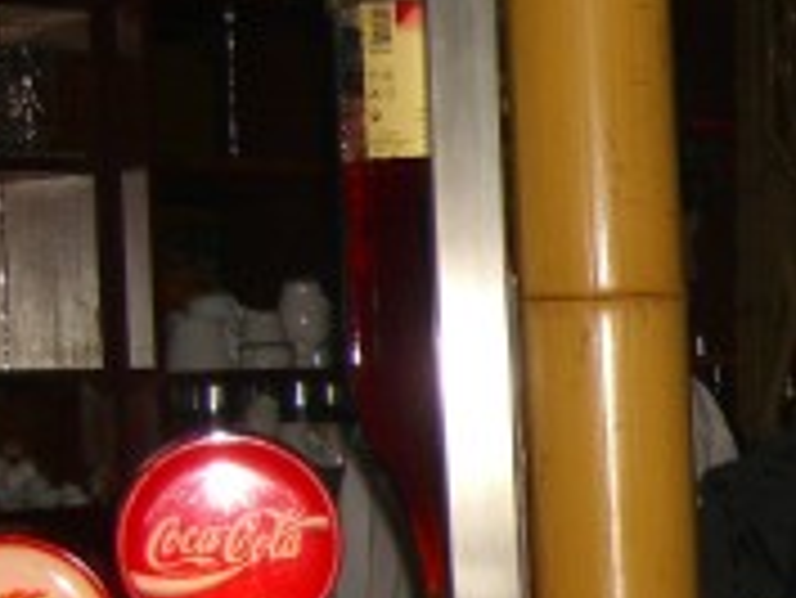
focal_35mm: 129
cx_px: 1219
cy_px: 629
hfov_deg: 14.2
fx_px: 2968
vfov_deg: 11.4
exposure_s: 1/60
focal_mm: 7.9
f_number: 2.8
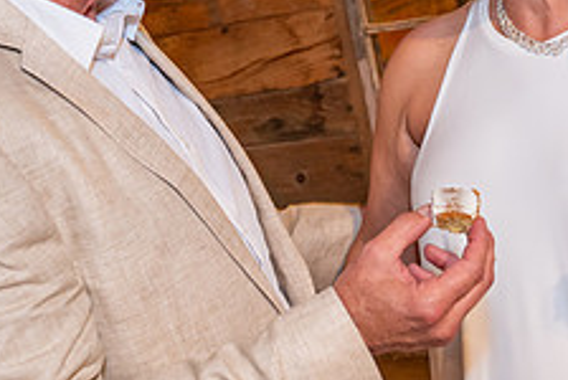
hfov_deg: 26.7
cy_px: 82
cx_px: 396
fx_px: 1185
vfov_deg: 18.1
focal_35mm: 75
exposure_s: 1/60
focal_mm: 29
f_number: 4.5
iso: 1600
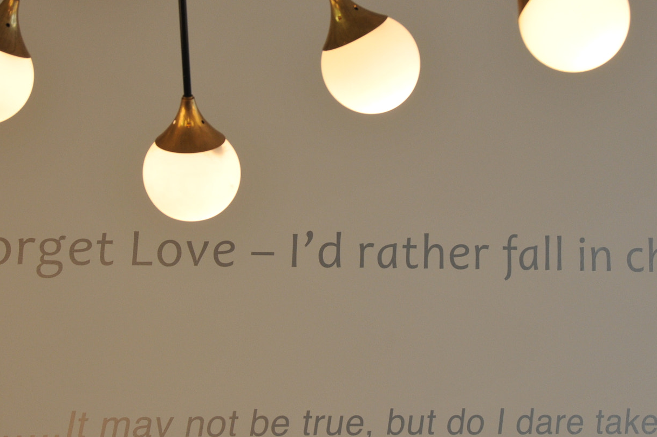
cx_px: 366
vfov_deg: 12.3
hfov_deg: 18.4
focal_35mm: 111
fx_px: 2023
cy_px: 187
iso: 320
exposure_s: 1/60
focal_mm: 44
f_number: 8
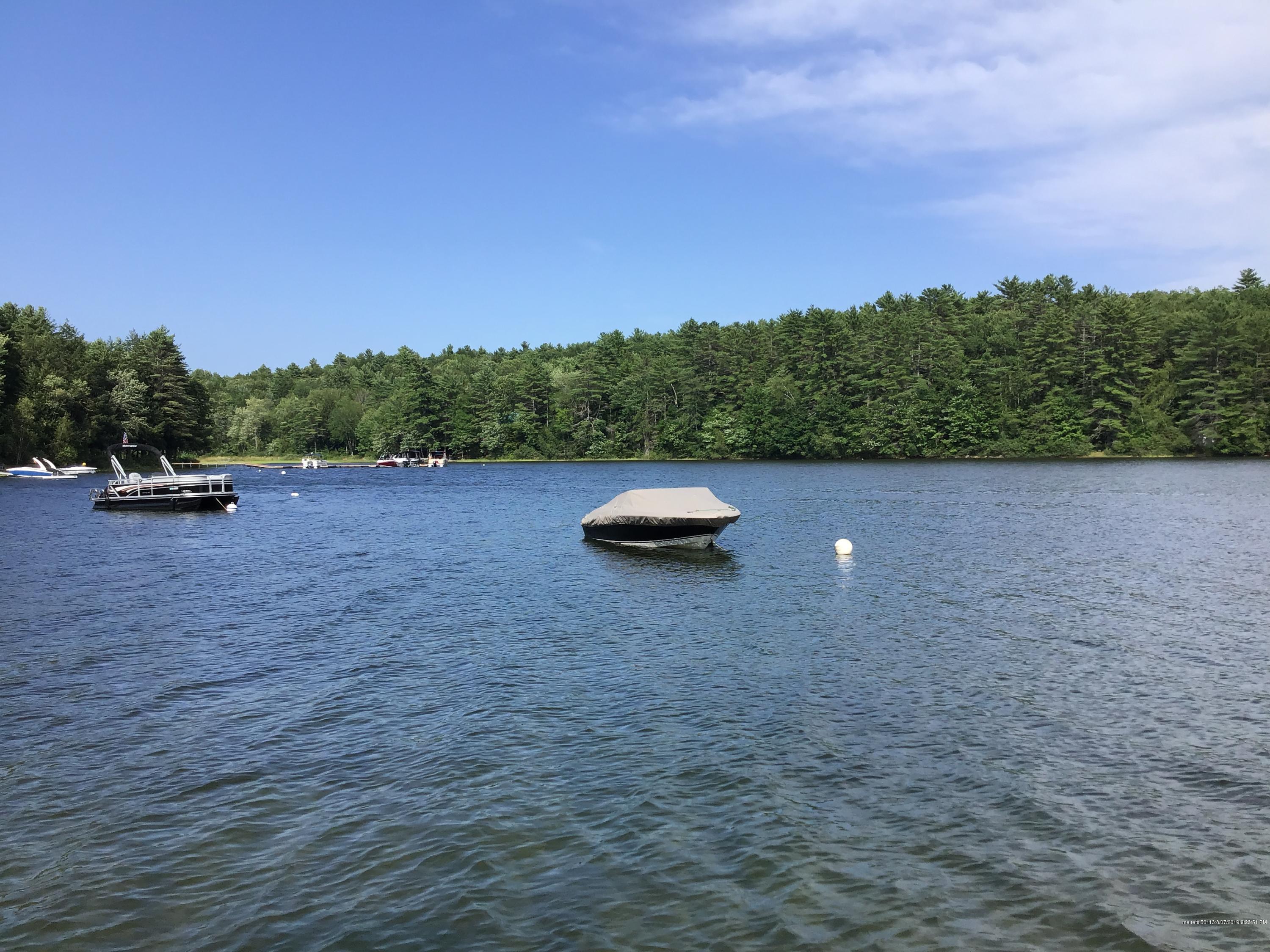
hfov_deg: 58.4
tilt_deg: +0.2
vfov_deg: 45.4
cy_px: 476
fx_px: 1137
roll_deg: +1.8
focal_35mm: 31
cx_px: 635
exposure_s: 1/1131
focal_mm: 3.3
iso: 25
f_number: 2.4
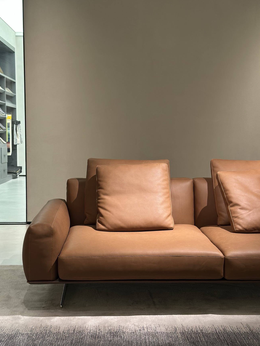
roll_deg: -0.9
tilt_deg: -5.9
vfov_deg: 38.2
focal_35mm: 50
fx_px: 501
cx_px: 128
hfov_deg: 29.1
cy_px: 173
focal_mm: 6.86
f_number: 1.78
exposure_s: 1/51
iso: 160
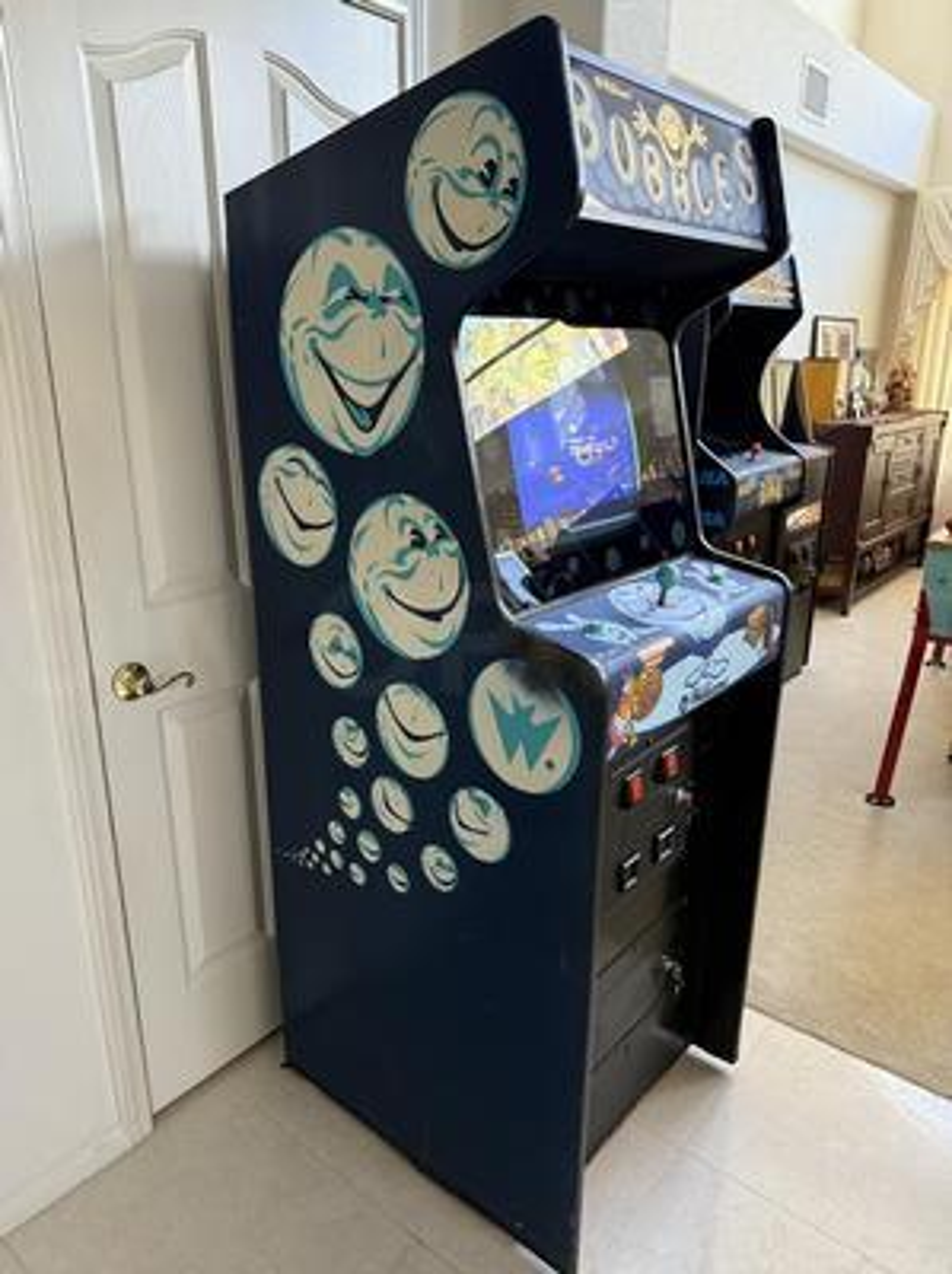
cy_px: 637
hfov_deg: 56.7
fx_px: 882
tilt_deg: -17.2
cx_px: 476
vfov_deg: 71.7
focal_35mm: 24
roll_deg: -0.6
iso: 400
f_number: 1.78
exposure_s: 1/60
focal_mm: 6.76
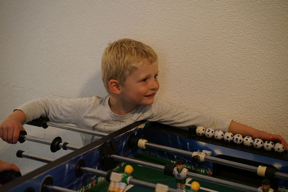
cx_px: 144
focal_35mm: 75
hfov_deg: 27.0
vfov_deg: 18.2
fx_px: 600
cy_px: 96
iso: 3200
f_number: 4
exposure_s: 1/80
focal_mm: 75
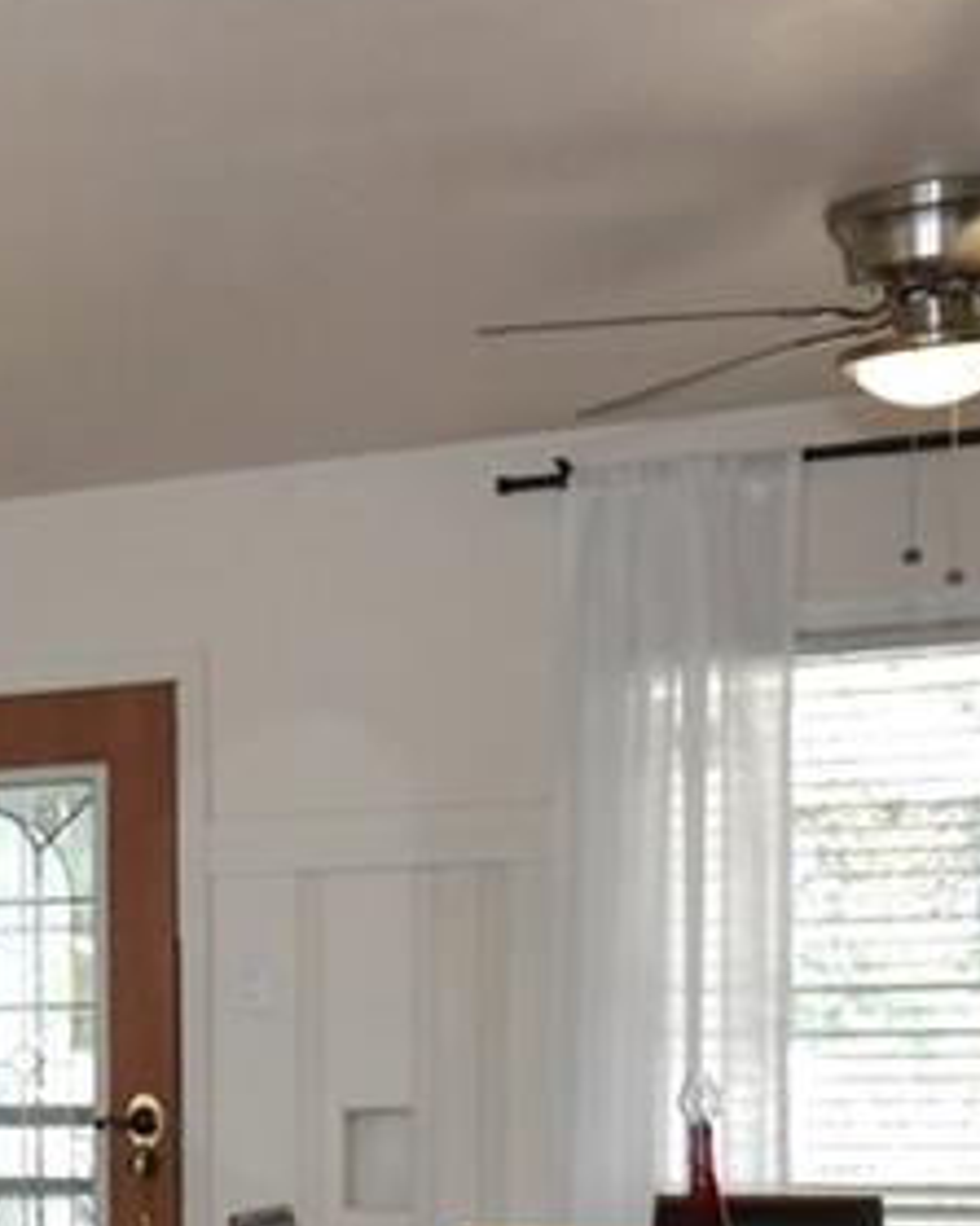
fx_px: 3120
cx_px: -971
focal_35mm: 86
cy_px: 1151
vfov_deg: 21.6
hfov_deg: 14.7
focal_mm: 16
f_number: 8
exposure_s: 1/250
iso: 1250
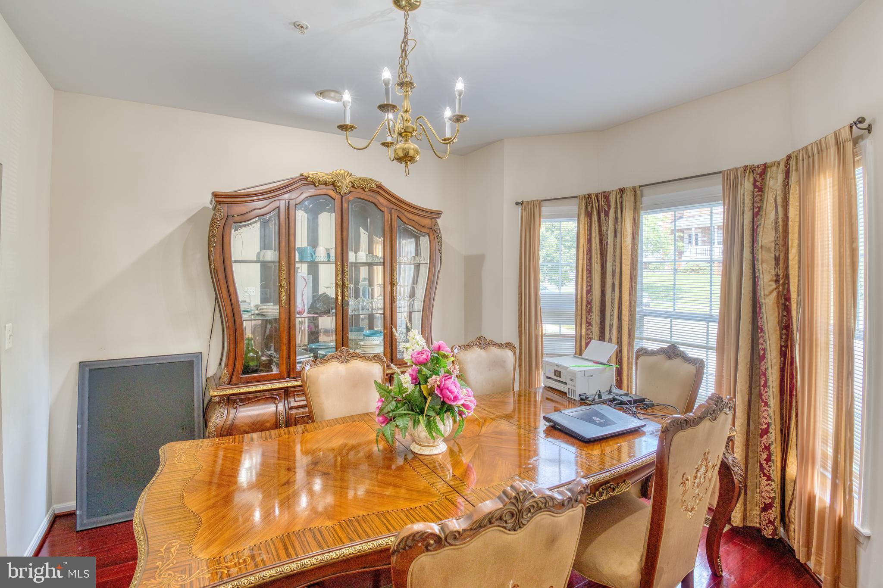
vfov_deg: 73.7
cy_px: 294
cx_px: 442
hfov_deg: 96.7
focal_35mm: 16
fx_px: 392
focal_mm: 16
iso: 800
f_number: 8
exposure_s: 1/60
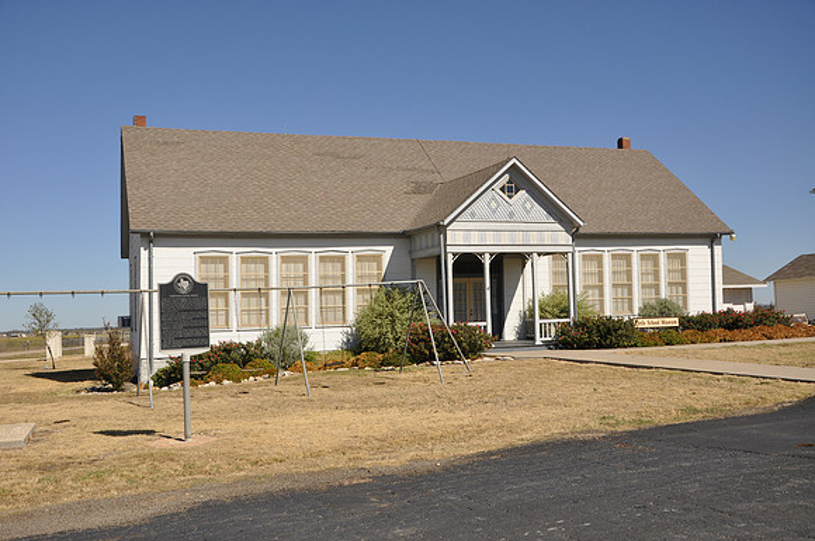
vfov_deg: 36.8
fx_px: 814
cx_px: 408
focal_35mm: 36
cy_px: 270
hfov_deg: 53.2
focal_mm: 24
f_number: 8
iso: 200
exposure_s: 1/250
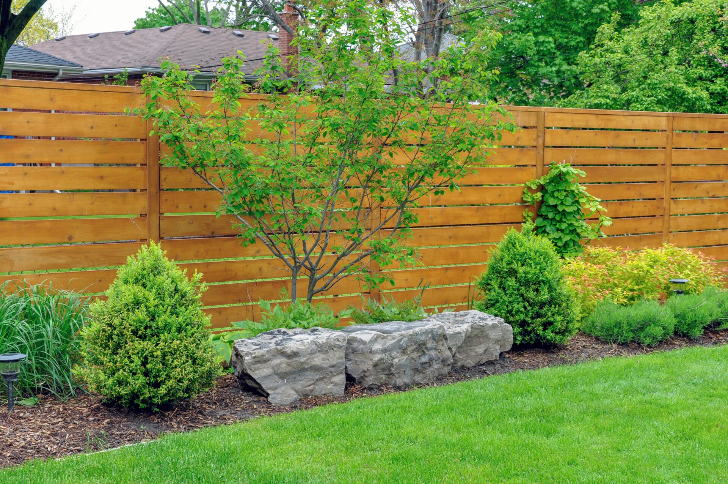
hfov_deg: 33.4
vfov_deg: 22.6
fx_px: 1212
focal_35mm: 60
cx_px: 364
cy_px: 242
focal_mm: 40
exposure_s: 1/60
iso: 280
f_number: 8
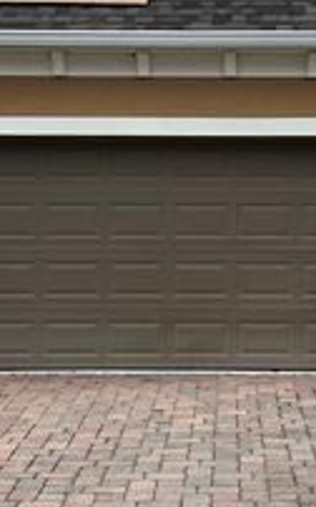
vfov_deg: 22.7
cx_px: 221
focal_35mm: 91
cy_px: 179
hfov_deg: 14.3
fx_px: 1256
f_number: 1.5
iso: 50
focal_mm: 5.7
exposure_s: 1/3460
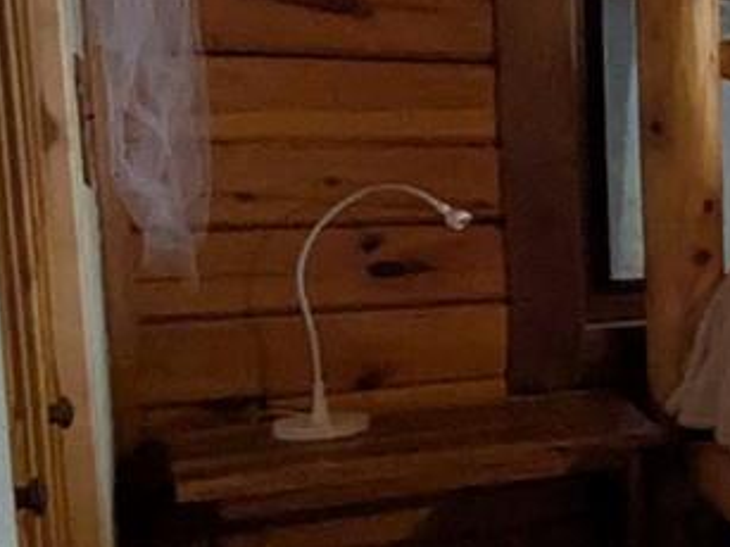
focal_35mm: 73
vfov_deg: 20.1
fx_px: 1539
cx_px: 1750
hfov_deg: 15.1
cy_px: 235
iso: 85
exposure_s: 1/30
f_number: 2.2
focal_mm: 1.83
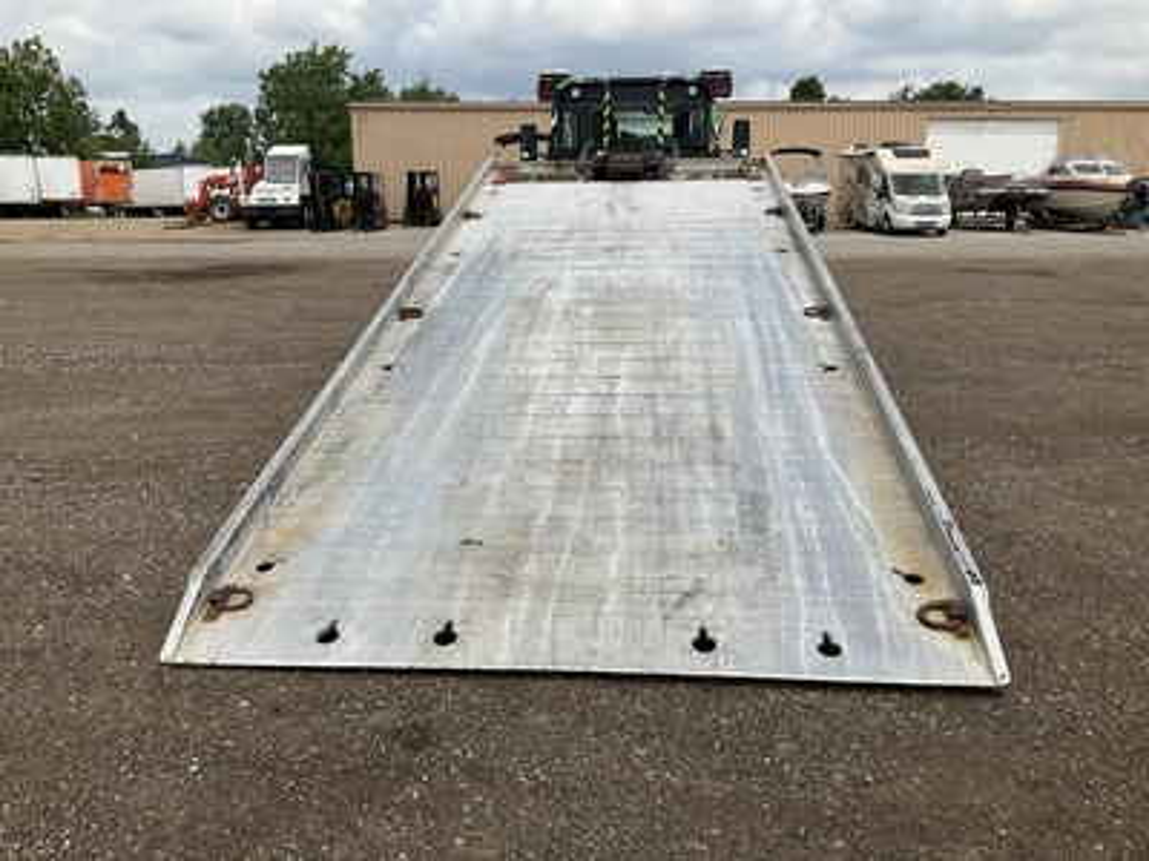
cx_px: 574
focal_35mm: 29
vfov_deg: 48.2
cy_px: 430
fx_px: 963
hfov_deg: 61.7
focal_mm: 3
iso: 25
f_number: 1.8
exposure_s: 1/2227
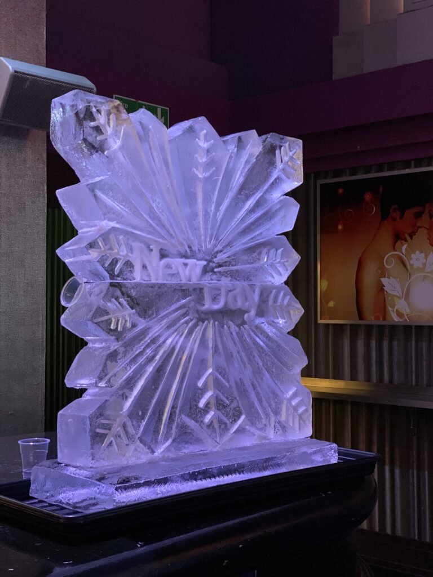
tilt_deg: +2.5
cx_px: 216
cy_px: 288
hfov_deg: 28.0
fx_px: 867
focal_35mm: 52
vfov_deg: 36.8
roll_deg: -0.2
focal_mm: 6
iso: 400
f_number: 2
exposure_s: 1/35
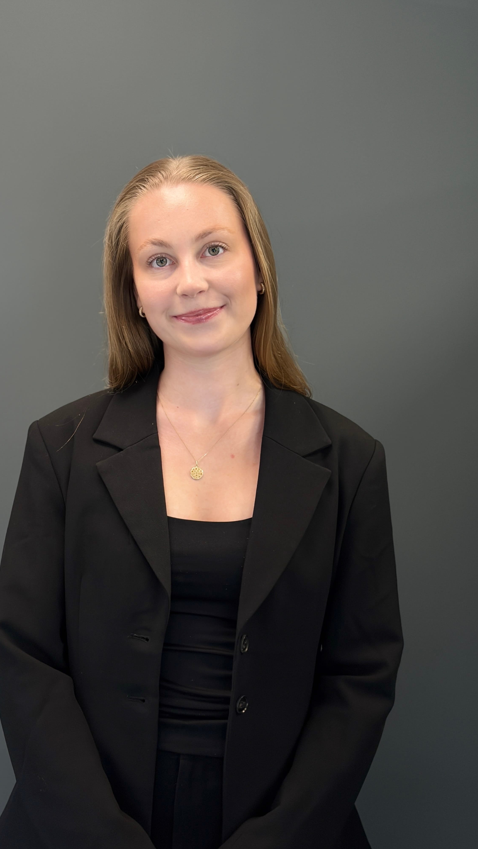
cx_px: 197
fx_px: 1284
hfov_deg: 21.1
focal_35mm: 57
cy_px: 426
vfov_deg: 36.6
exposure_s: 1/33
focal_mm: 5.96
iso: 100
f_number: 1.6
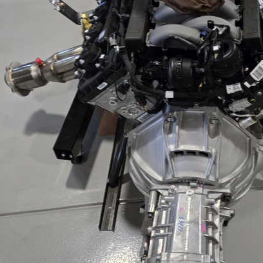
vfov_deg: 33.2
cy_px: 99
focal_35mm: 51
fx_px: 438
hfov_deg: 32.7
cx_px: 200
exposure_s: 1/120
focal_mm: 5.4
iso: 1000
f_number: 1.8
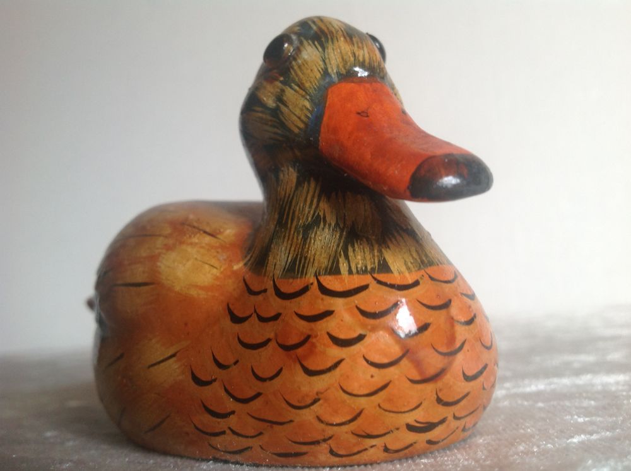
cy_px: 236
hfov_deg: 52.7
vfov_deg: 40.6
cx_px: 316
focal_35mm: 35
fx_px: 637
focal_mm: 4.28
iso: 50
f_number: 2.4
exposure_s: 1/15
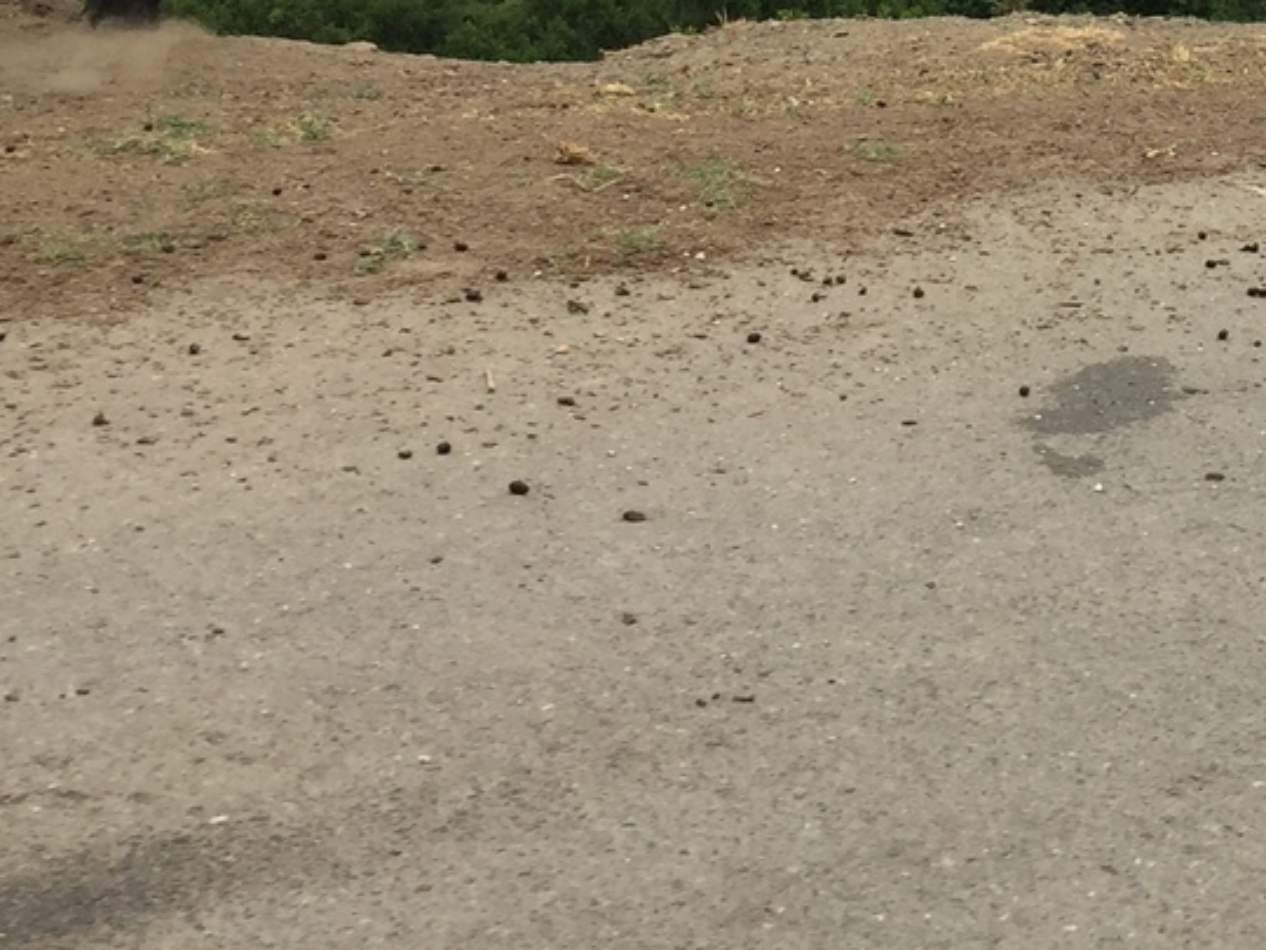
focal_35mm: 86
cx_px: 1339
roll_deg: -4.0
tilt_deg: -6.6
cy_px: -415
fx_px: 3145
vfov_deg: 15.9
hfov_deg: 21.7
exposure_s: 1/824
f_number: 2.2
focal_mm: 4.15
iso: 32
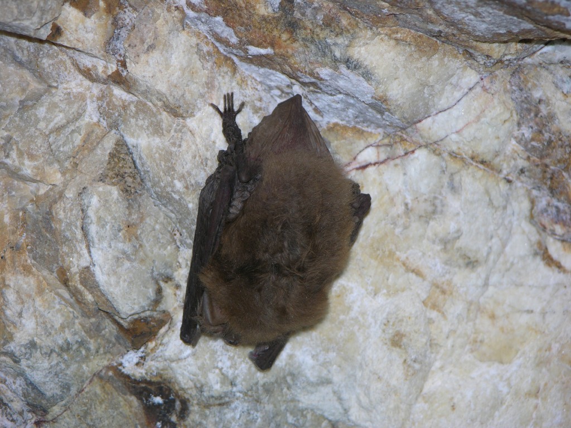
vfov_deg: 5.5
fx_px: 4454
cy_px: 214
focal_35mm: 270
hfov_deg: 7.3
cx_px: 286
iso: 50
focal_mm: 67.7
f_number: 4.2
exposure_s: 1/253
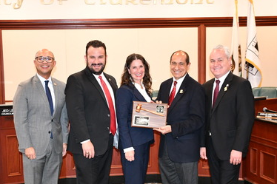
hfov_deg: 32.8
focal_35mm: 61
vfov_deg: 22.1
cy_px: 124
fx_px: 469
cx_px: 119
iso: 1600
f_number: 4
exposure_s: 1/60
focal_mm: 27
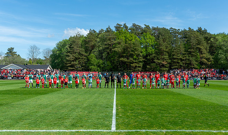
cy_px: 83
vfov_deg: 34.9
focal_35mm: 35
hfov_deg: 56.2
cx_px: 116
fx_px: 214
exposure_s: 1/1250
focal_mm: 24
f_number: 4
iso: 160
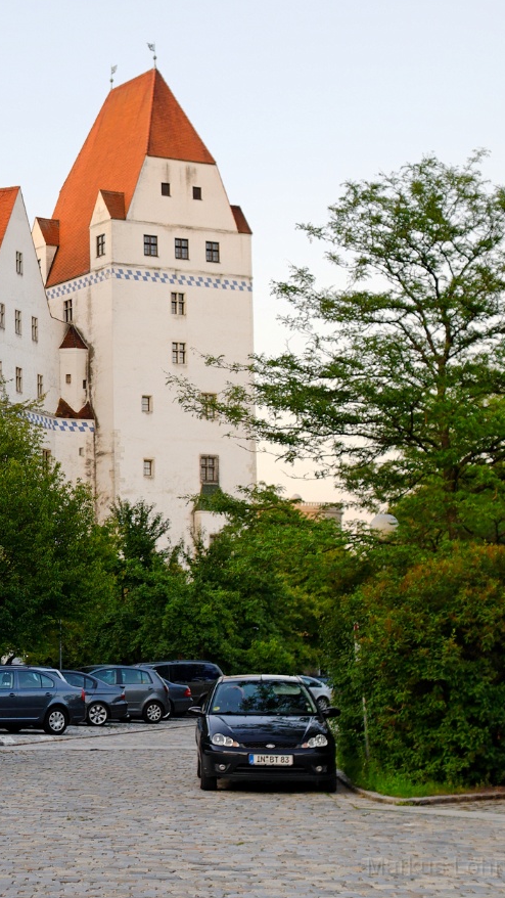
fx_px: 1690
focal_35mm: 71
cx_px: -125
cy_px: 449
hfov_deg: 16.2
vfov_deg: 29.7
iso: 100
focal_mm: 30
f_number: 2.8
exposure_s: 1/125
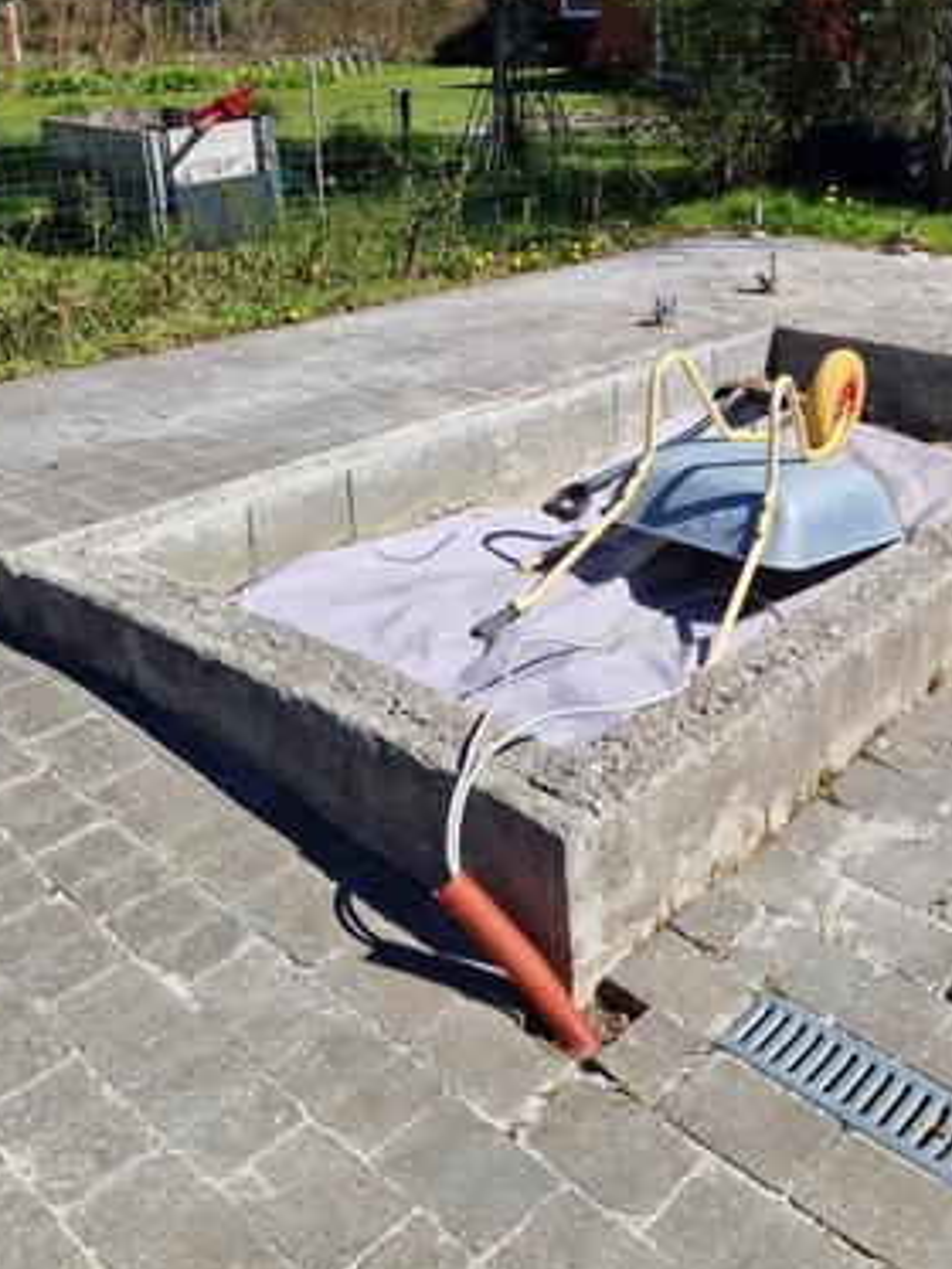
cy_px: 320
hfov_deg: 37.7
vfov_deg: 48.2
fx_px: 1356
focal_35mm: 37
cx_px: 714
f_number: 1.8
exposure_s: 1/2088
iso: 50
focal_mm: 5.4
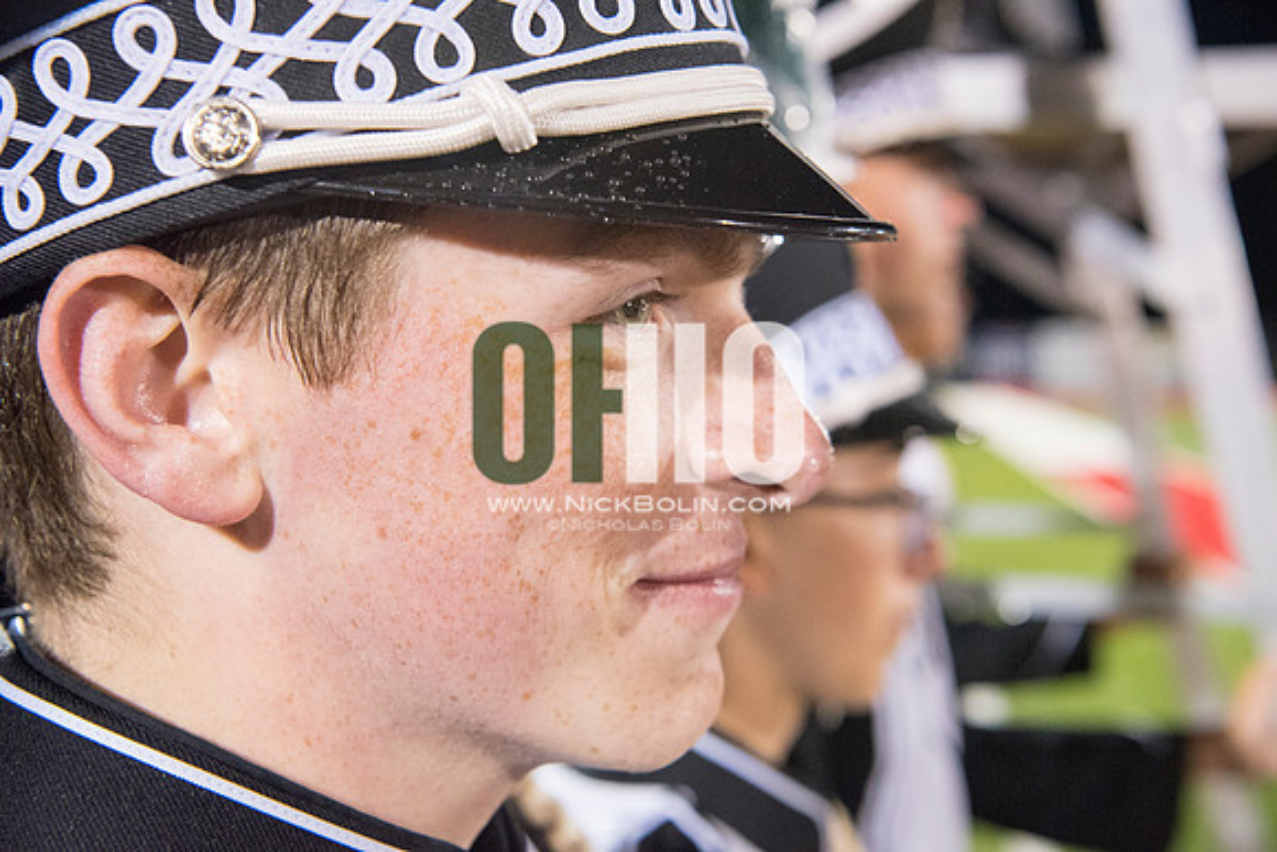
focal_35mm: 50
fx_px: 1774
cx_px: 638
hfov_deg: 39.6
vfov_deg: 27.0
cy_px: 426
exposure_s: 1/200
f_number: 5.6
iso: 5000
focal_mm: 50
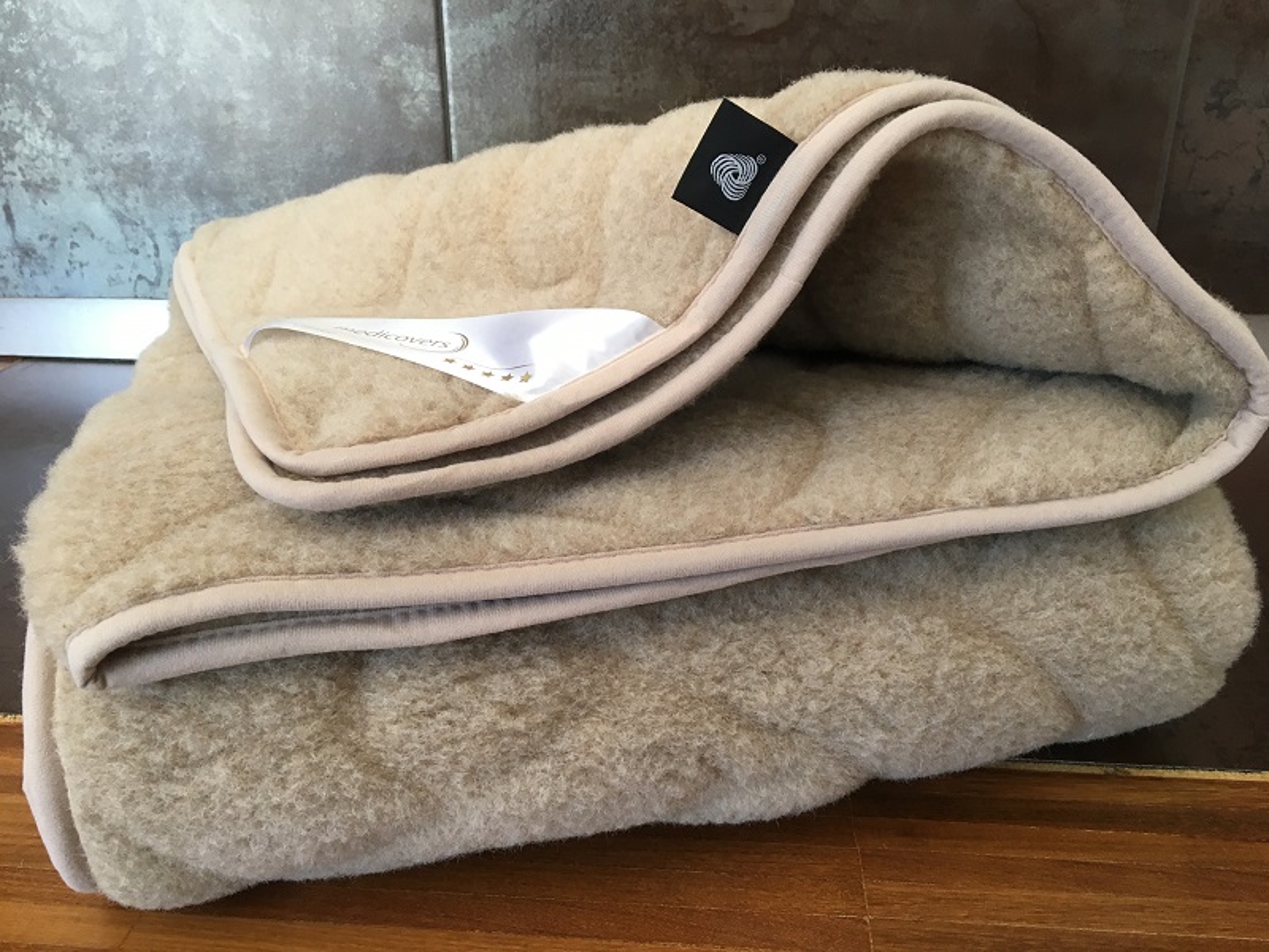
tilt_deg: -23.7
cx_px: 634
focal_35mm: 29
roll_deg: +1.4
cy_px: 476
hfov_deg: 61.7
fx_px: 1063
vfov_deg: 48.2
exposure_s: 1/33
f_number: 2.2
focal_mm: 4.15
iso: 100
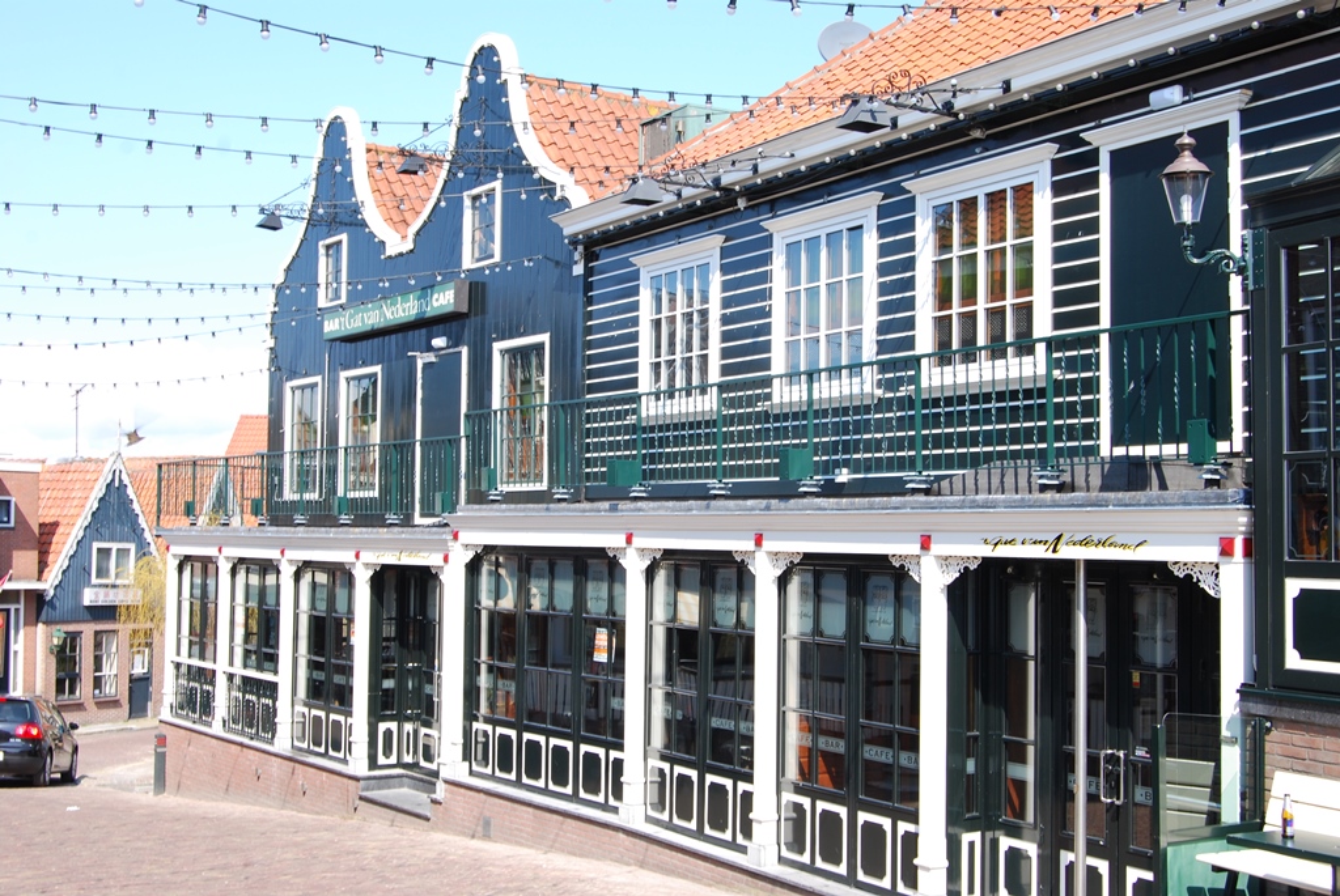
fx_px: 1677
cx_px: 670
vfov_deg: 29.9
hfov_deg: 43.6
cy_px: 448
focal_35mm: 45
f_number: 11
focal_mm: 30
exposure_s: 1/50
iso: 100
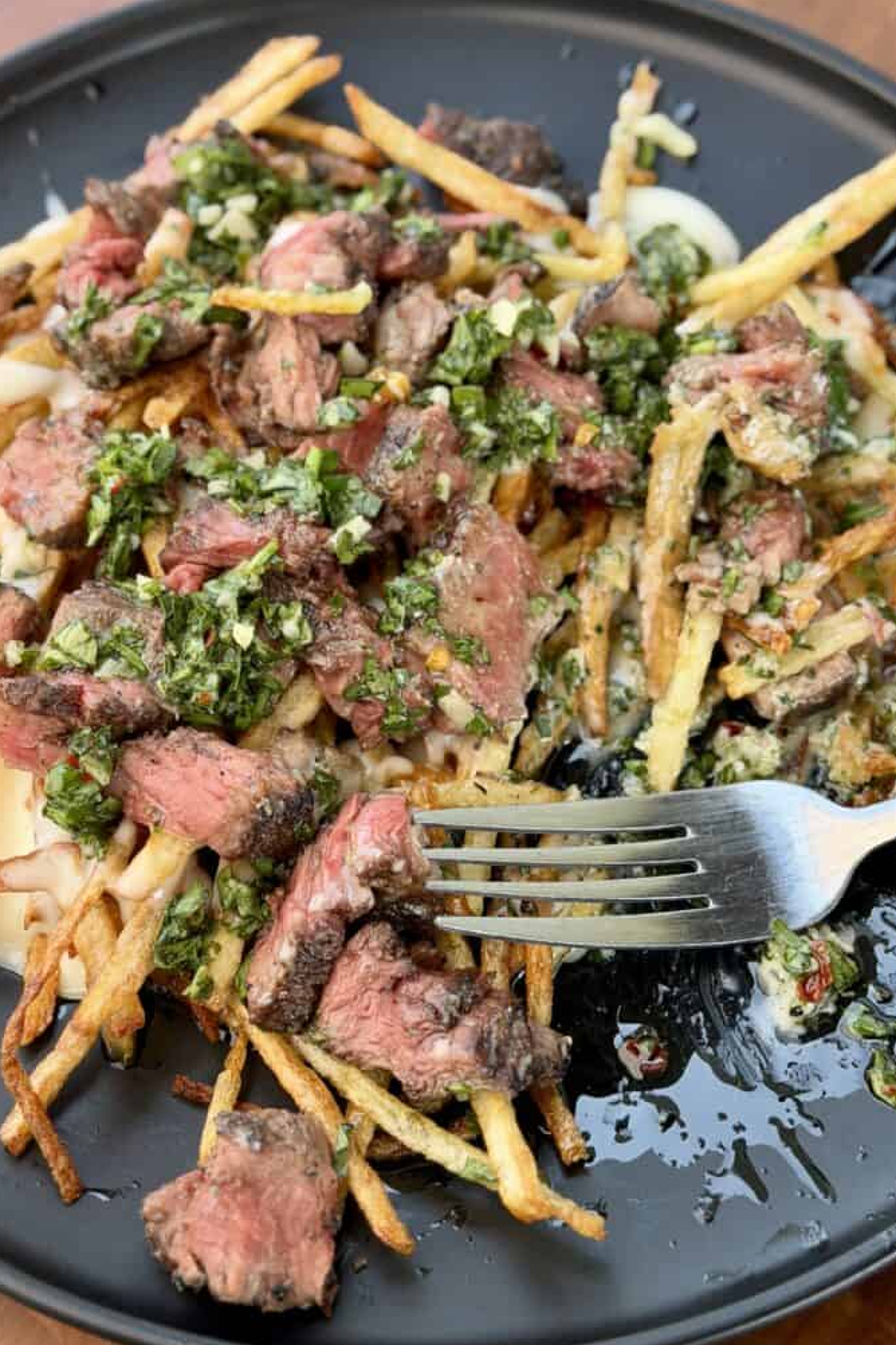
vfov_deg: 38.9
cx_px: 401
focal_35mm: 51
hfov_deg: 26.5
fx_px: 1904
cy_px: 683
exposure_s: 1/371
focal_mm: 6.76
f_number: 1.78
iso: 80
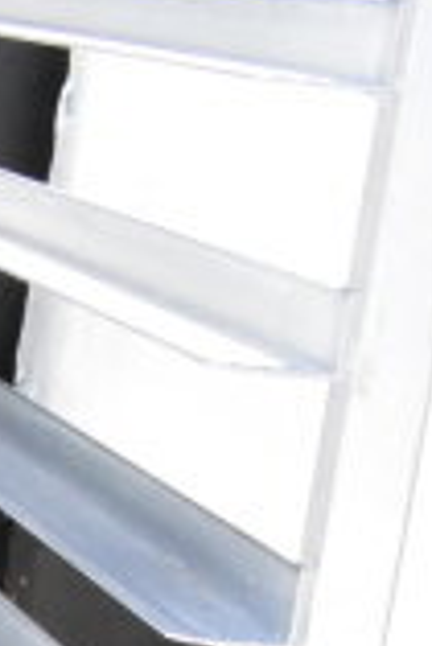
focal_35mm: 175
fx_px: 3143
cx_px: -654
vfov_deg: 9.6
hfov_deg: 7.3
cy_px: 1825
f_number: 14
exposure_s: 1/800
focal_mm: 20
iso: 6400
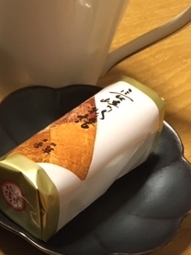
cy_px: 241
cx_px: 14
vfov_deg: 27.6
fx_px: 493
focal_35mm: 67
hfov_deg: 21.4
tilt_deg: -53.4
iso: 200
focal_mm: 4.15
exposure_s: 1/30
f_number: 2.2
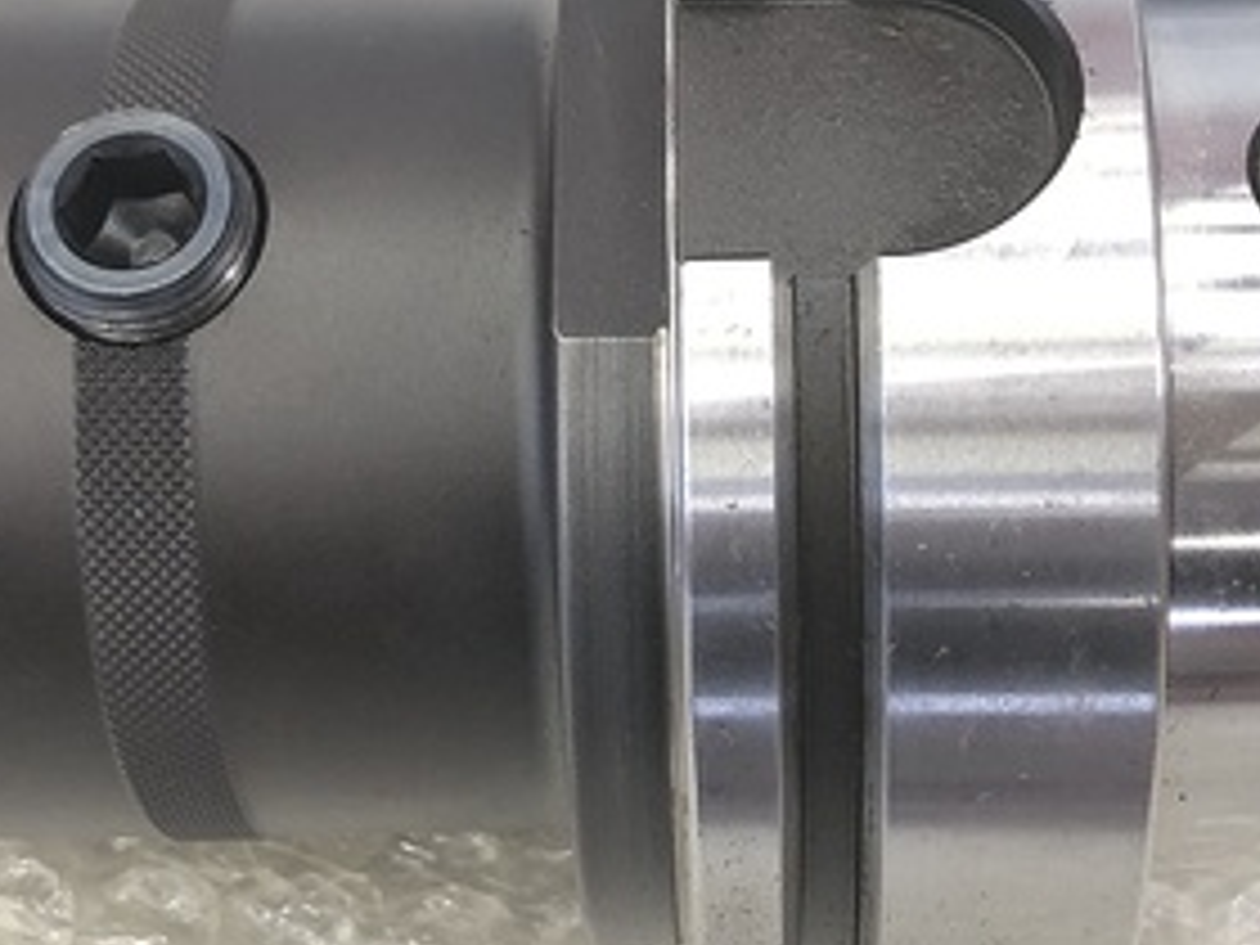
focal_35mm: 64
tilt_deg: -68.9
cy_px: 351
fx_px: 2330
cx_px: 688
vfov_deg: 22.9
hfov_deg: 30.2
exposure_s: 1/15
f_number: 1.8
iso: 50
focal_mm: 3.99
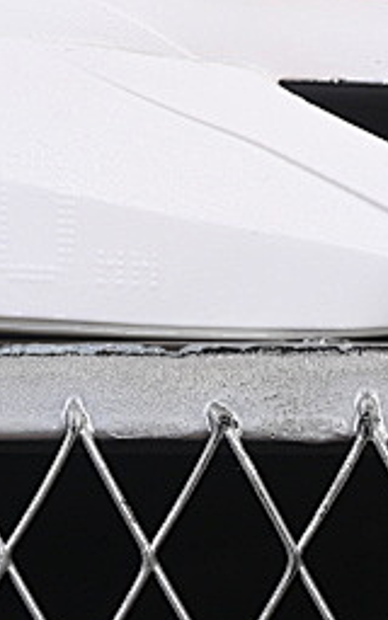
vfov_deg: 6.5
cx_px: 504
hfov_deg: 4.1
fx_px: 5448
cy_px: -201
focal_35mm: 322
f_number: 8
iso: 160
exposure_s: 1/80
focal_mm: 50
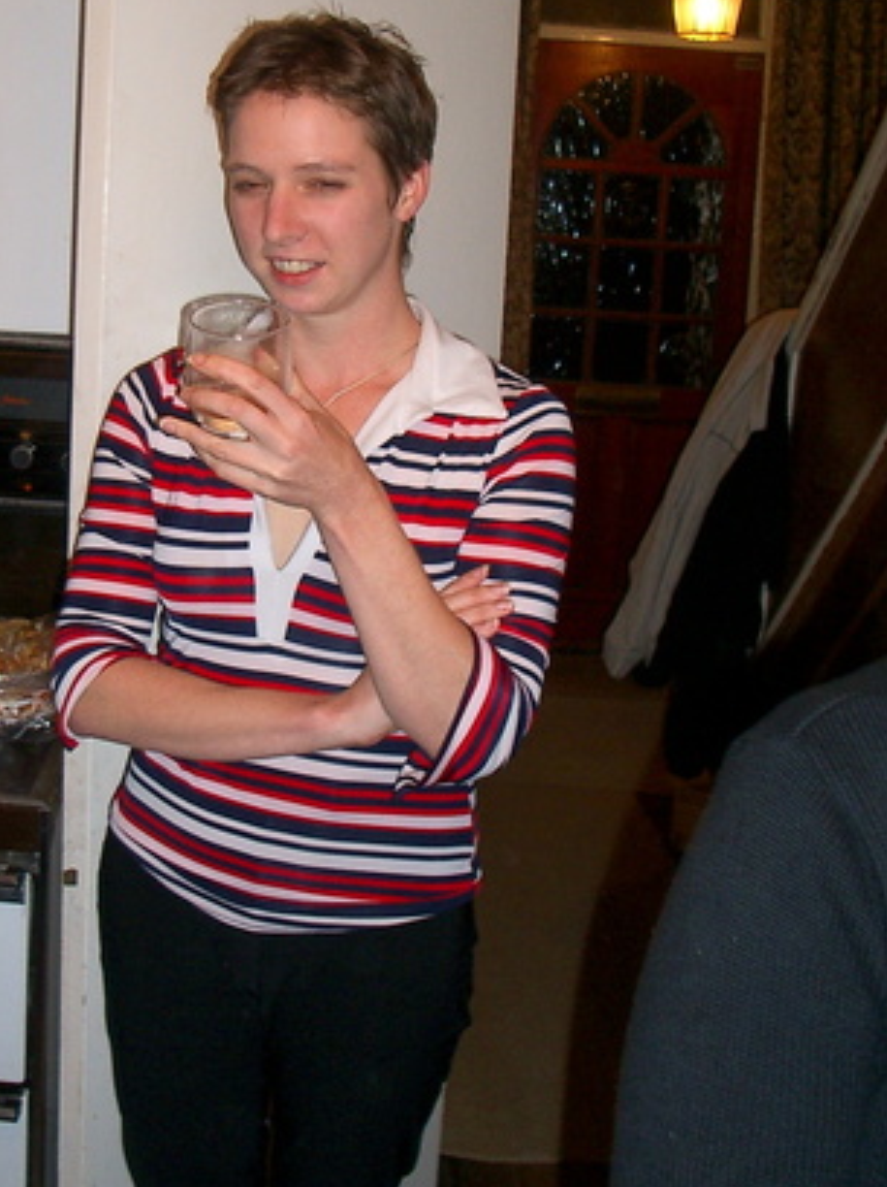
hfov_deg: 28.2
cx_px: 260
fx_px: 1746
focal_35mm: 51
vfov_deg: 37.3
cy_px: 428
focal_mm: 5.8
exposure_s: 1/40
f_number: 2.6
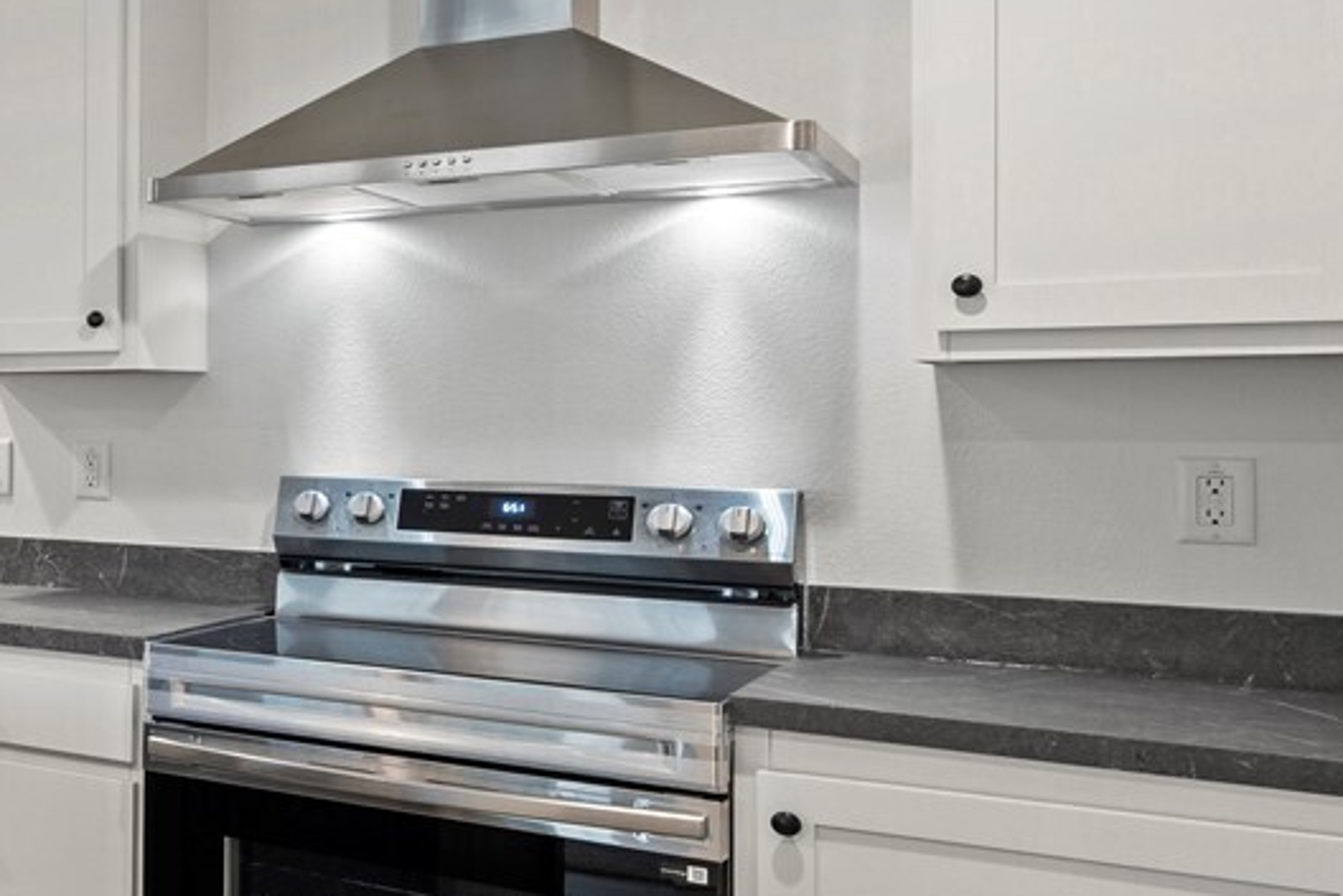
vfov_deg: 29.9
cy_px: 419
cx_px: -594
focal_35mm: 45
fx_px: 1679
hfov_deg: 29.6
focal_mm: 14
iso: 200
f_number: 8
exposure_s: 1/1.25
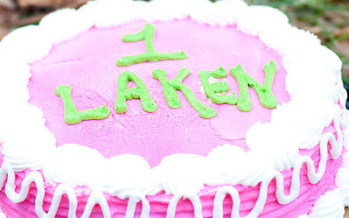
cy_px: 133
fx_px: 1055
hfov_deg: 18.8
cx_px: 150
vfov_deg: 11.8
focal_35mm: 111
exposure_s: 1/800
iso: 200
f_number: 2.5
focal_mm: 50
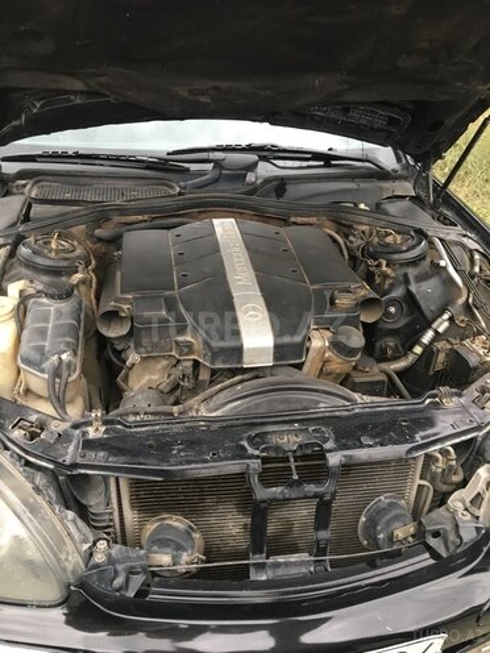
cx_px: 245
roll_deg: +0.3
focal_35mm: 29
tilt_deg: -31.6
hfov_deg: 48.2
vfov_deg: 61.7
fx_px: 547
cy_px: 326
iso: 125
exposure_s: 1/33
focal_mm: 4.15
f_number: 2.2
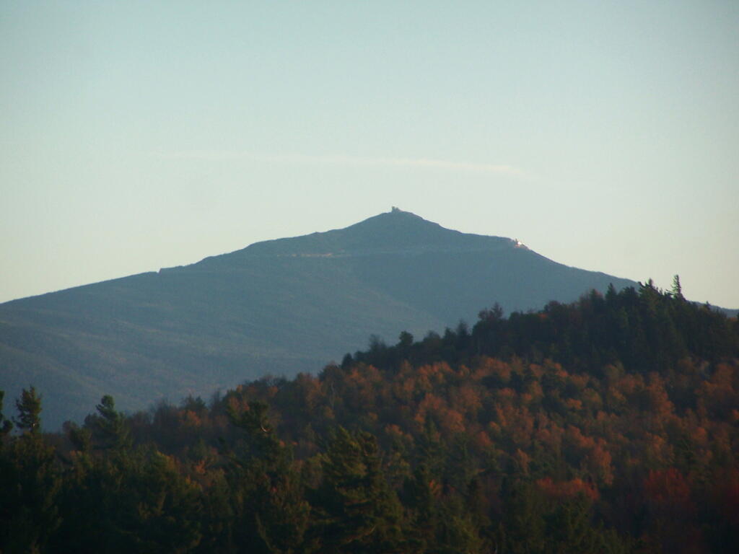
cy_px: 277
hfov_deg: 5.2
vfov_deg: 3.9
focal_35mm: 380
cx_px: 370
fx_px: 8112
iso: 80
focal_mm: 63
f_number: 3.7
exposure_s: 1/400
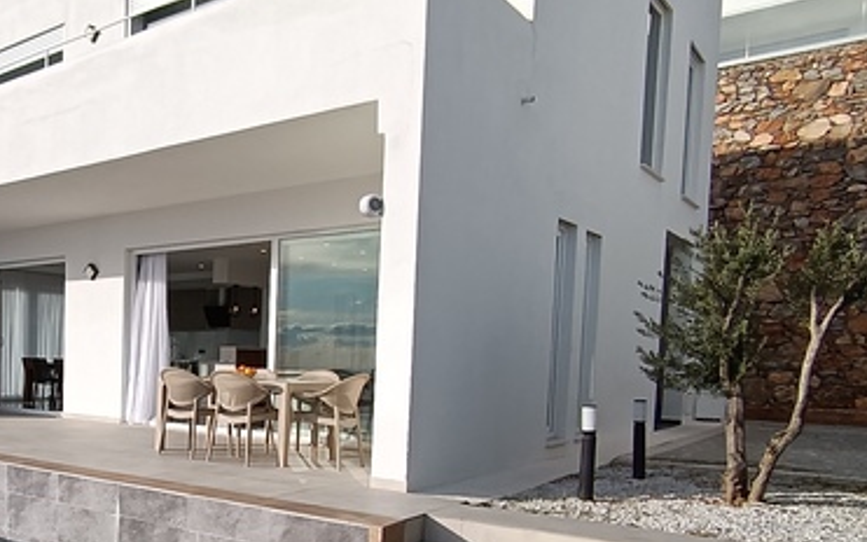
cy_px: 421
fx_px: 827
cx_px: 105
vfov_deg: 35.3
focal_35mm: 35
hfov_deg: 49.9
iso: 105
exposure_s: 1/1250
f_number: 2.2
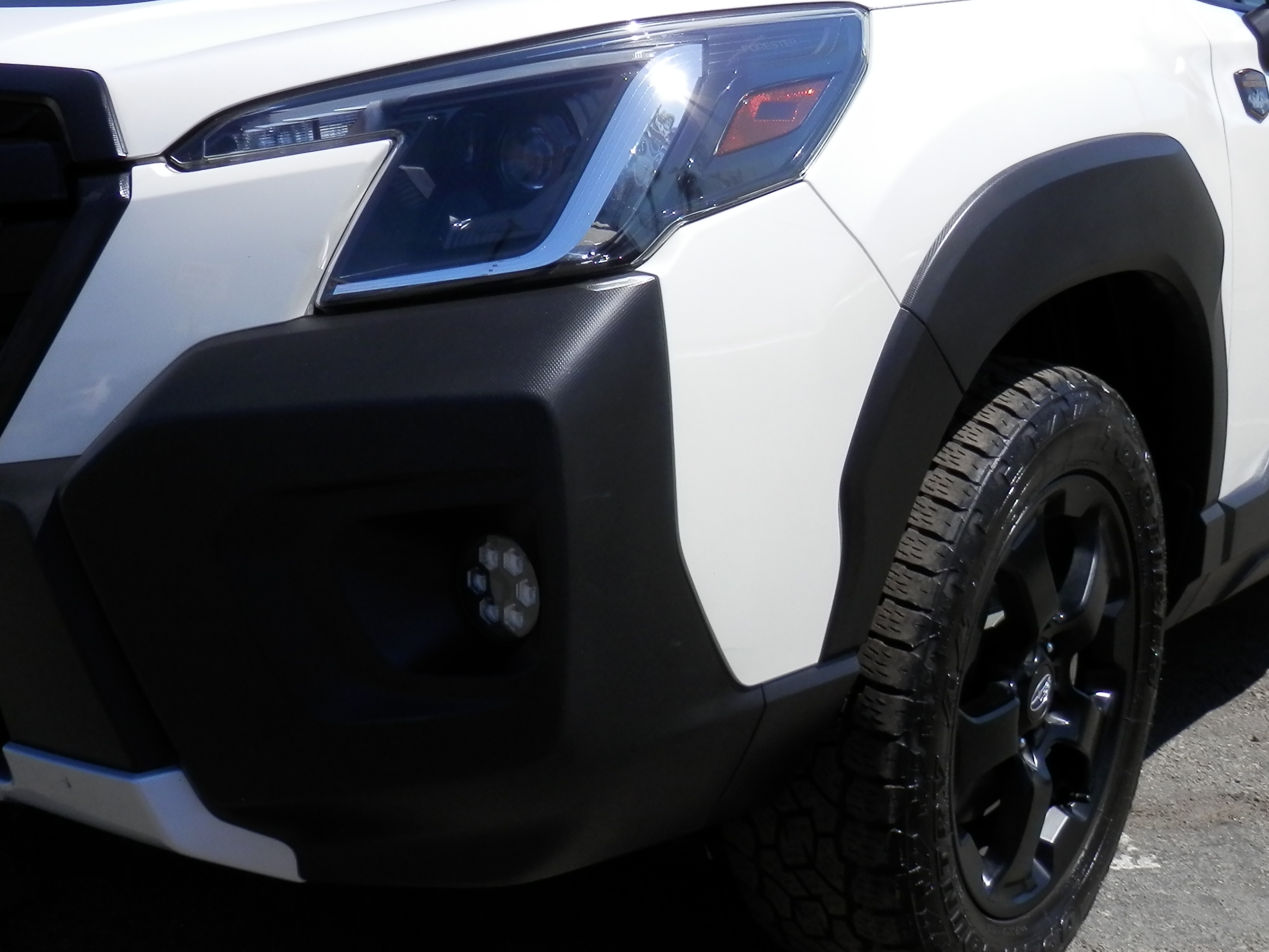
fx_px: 1687
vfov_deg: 31.4
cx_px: 574
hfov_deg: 41.2
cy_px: 381
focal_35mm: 46
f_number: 3
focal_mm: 4.5
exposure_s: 1/1250
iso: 80
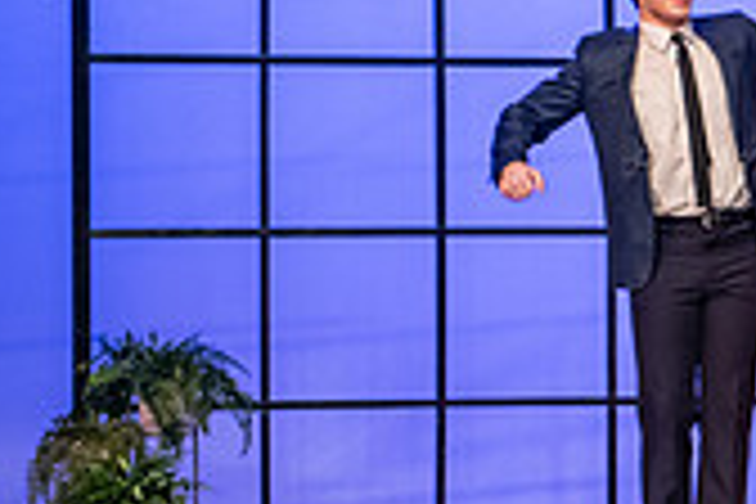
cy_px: 214
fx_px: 5082
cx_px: 1197
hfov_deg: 8.3
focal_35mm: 242
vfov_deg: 5.7
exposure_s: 1/200
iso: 2500
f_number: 3.2
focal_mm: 70
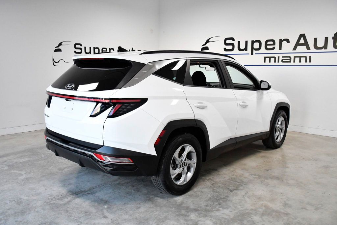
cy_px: 112
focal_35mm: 33
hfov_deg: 57.2
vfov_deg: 39.9
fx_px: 309
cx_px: 168
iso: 2500
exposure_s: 1/1250
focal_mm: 22
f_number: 4.5
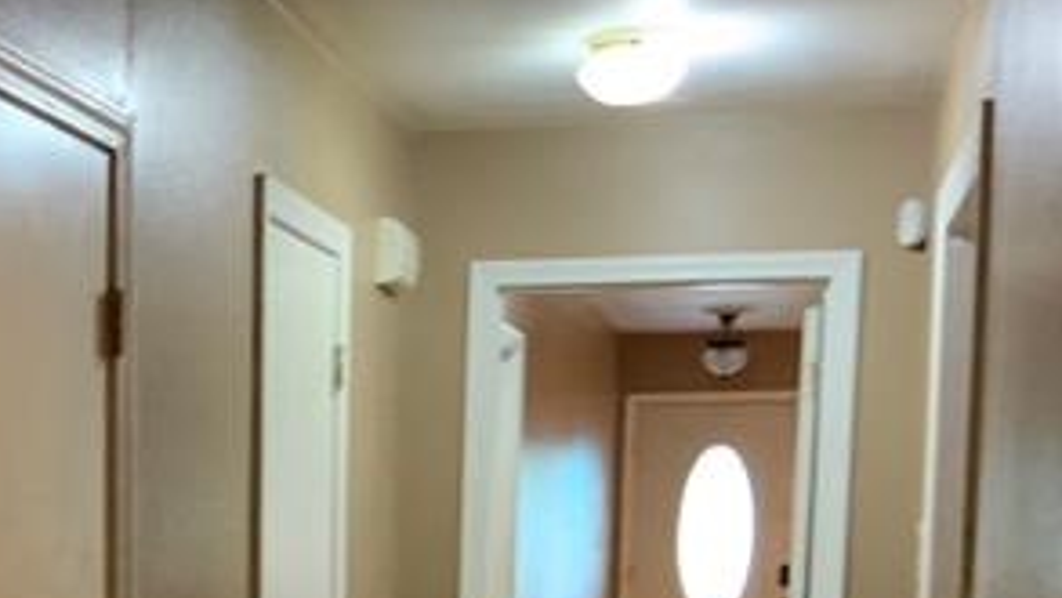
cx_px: 138
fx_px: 1944
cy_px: 710
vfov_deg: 16.8
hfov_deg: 29.5
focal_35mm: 69
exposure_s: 1/40
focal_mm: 3
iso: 250
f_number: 1.8
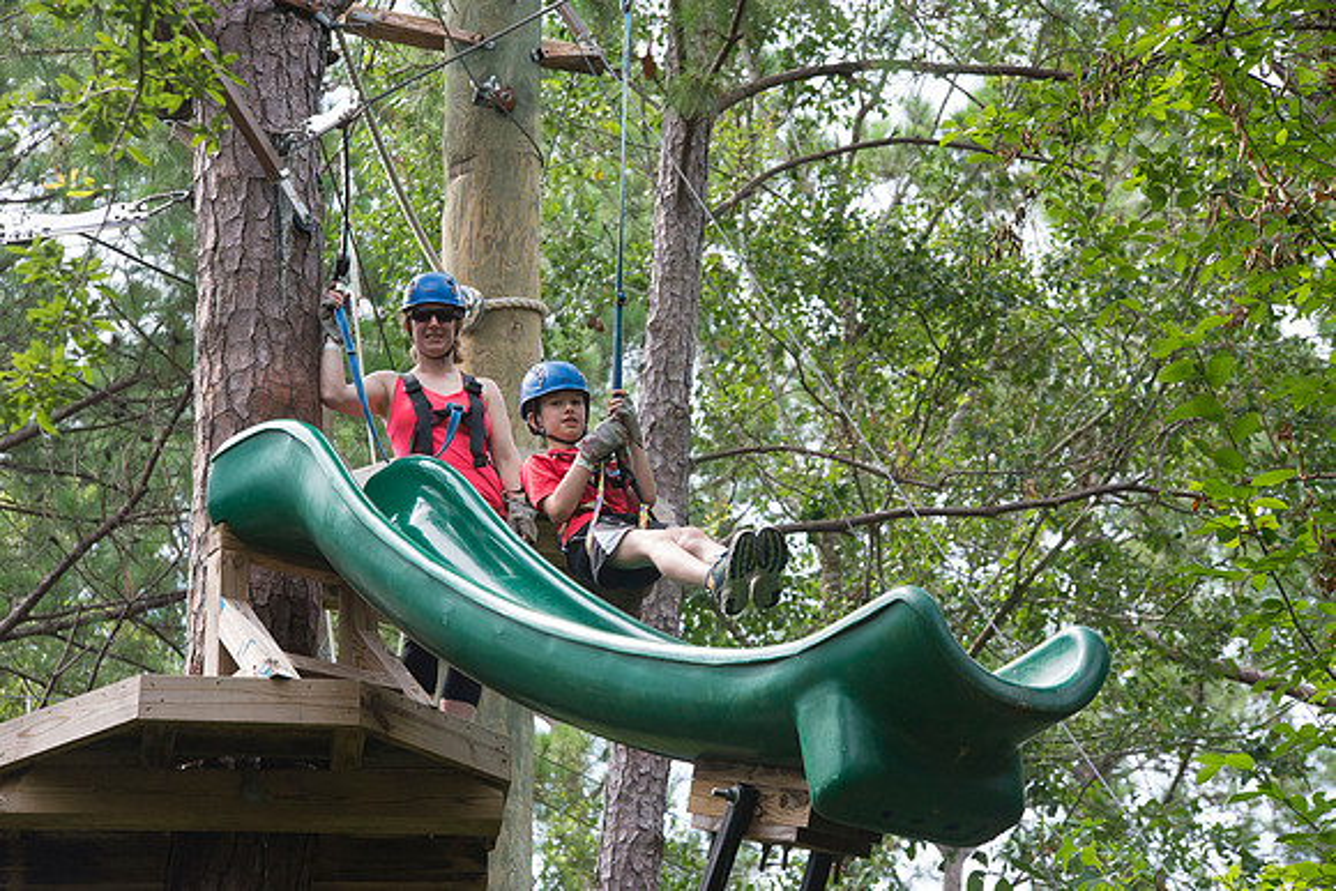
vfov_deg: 8.6
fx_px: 5939
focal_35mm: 160
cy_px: 446
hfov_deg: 12.8
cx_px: 668
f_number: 9
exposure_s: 1/1250
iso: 2000
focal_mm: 160
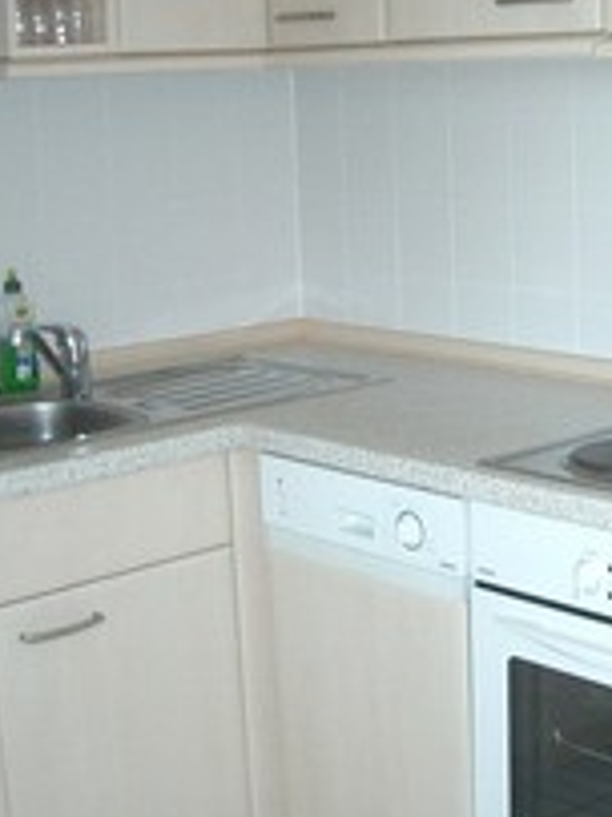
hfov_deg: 21.2
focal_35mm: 69
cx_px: 427
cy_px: 415
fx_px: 1628
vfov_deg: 28.2
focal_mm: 5.8
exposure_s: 1/320
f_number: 2.6
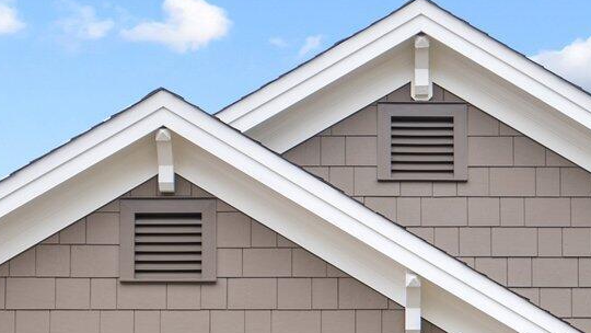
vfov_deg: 8.2
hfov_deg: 15.4
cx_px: 410
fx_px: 2179
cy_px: 719
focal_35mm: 139
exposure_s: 1/60
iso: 100
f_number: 4
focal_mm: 35
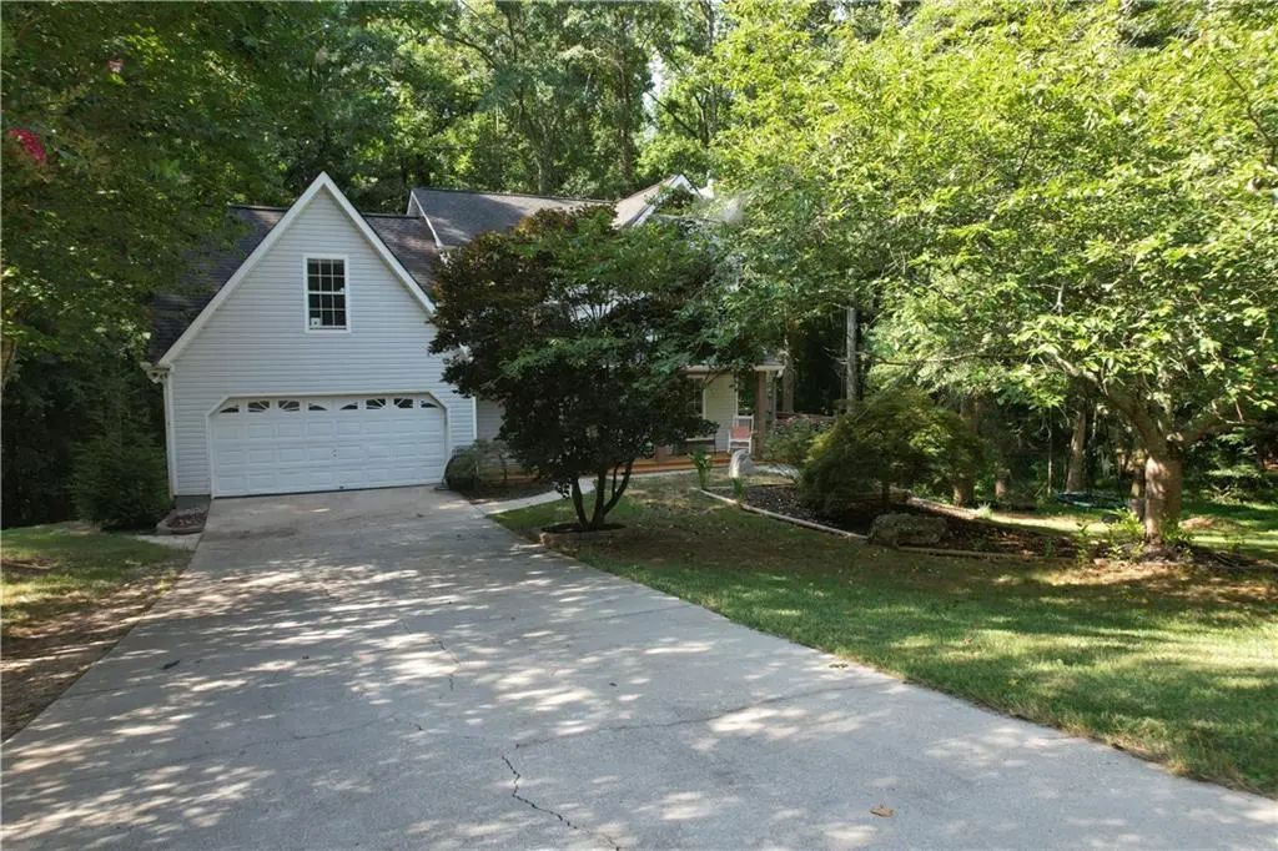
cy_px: 426
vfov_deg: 57.2
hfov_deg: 78.6
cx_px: 639
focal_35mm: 22
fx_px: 781
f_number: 2.8
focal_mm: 8.38
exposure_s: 1/60
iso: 110
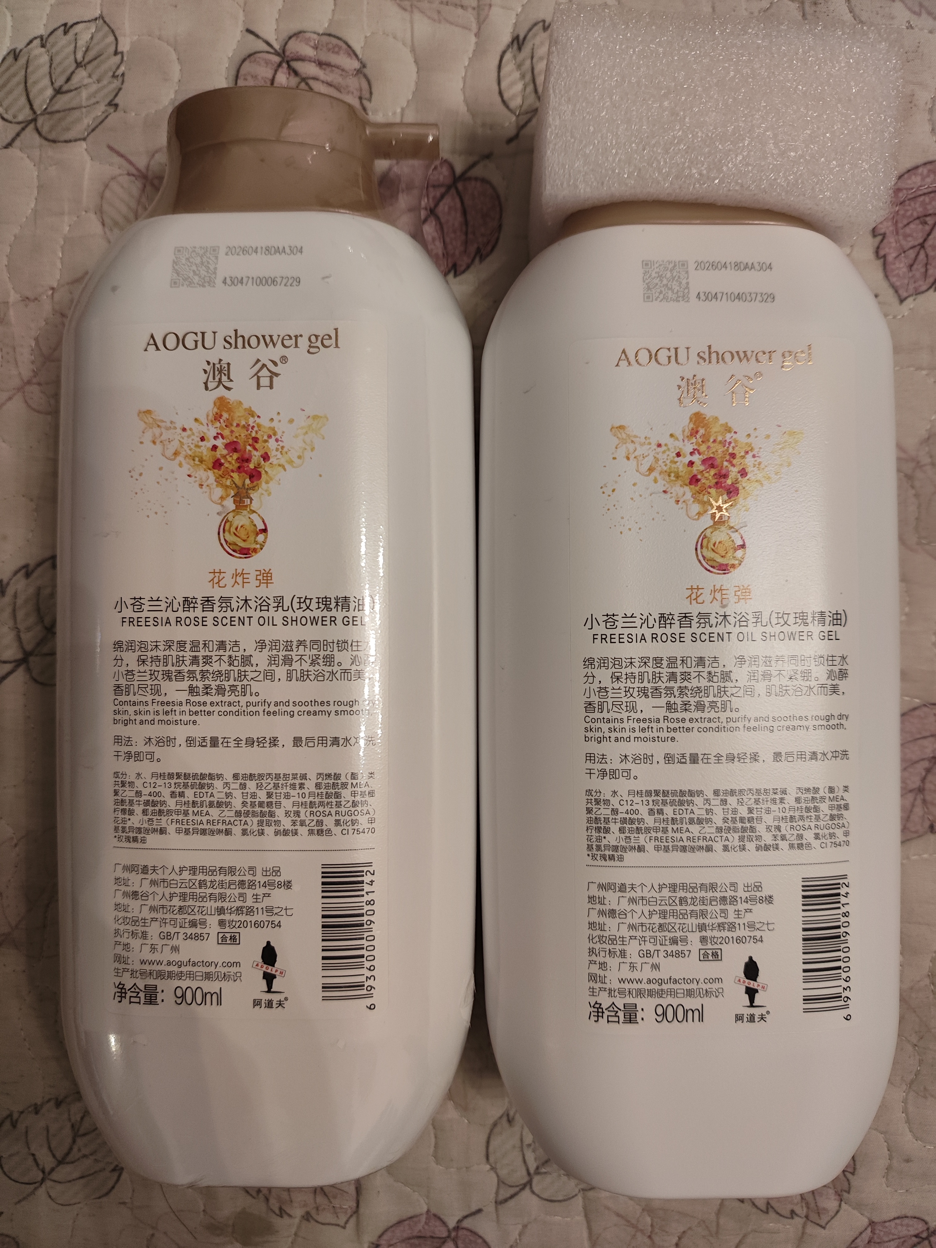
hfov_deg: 56.8
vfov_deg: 71.6
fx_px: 865
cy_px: 624
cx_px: 468
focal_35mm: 24
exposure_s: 1/50
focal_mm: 5.26
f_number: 1.65
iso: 631
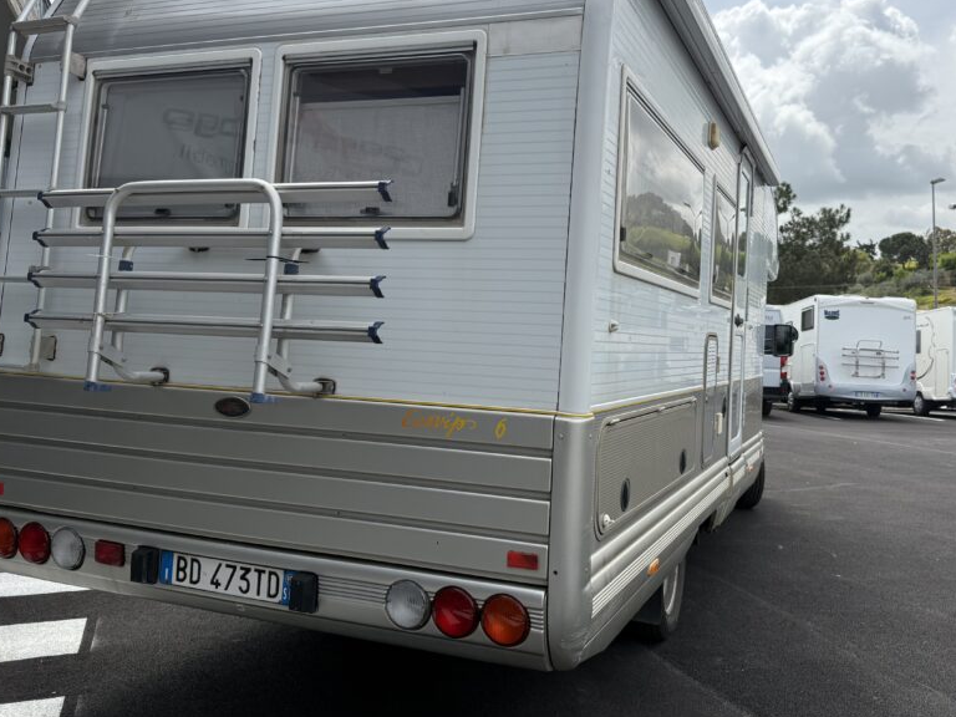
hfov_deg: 56.7
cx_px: 522
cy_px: 312
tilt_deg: -0.3
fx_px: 884
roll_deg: +0.6
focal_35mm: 32
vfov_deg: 44.1
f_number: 1.78
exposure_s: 1/6173
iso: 100
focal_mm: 6.76
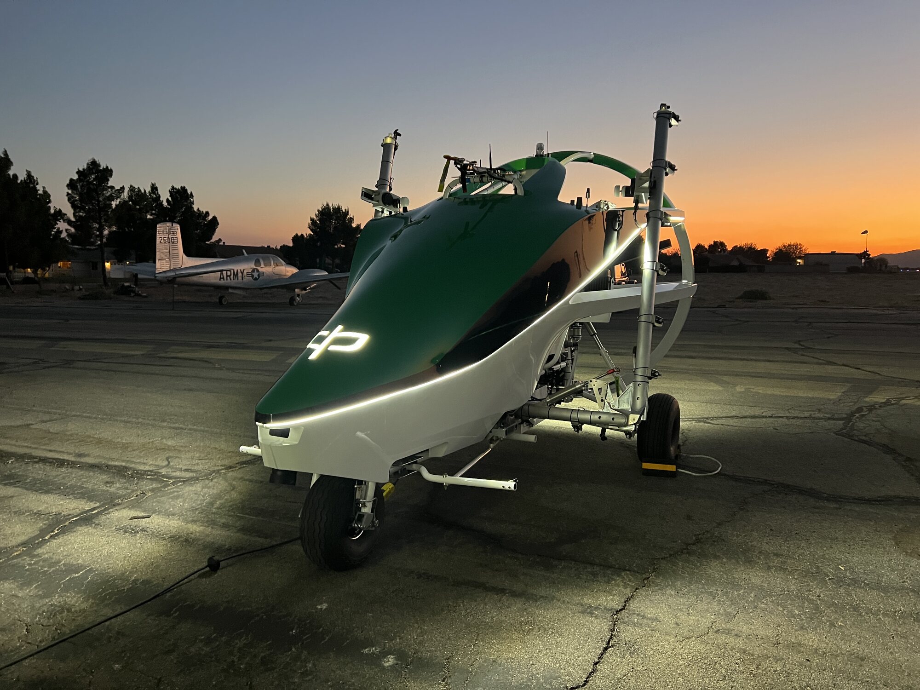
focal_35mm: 26
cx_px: 460
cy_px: 345
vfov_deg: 53.1
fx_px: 691
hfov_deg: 67.3
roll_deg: -0.2
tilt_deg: -6.6
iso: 500
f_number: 1.5
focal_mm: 5.7
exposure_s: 1/40
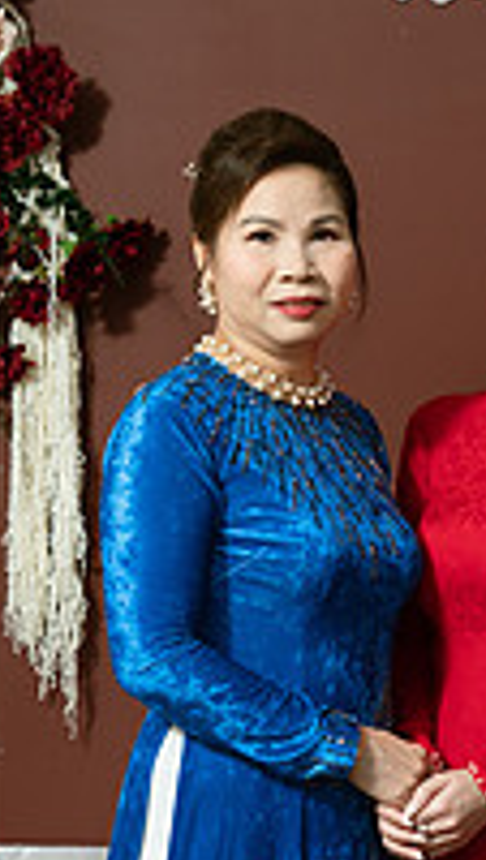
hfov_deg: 7.7
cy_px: 572
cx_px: 546
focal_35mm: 156
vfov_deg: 13.7
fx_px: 3562
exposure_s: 1/200
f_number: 2.8
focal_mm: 66.3
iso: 1250
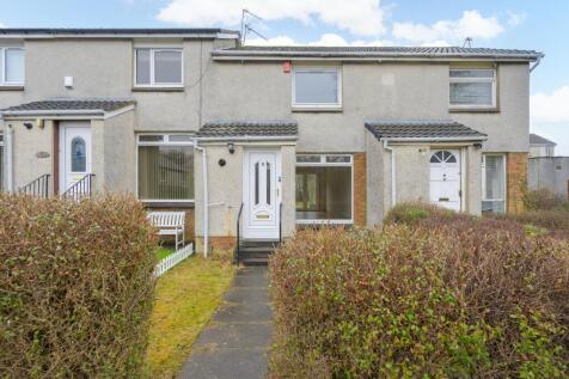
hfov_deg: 93.3
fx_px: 269
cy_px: 190
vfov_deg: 70.4
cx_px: 284
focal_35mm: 17
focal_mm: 17
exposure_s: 1/30
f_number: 7.1
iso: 100
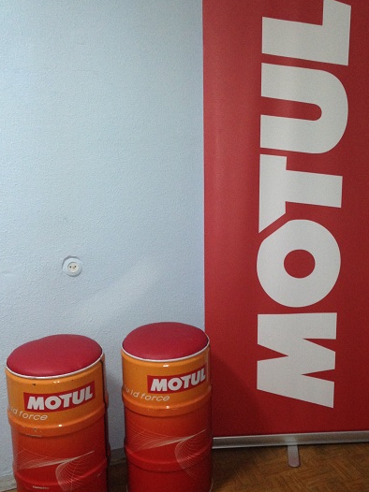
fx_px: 583
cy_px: 252
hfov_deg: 35.0
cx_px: 221
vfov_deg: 45.8
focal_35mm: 41
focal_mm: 4.12
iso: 200
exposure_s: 1/16
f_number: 2.4
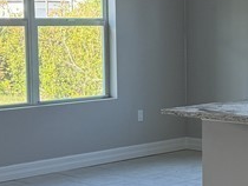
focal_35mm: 117
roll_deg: -0.7
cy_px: 114
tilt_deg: -6.0
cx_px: 252
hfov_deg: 16.4
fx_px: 839
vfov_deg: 12.7
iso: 160
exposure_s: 1/230
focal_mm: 6.76
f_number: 1.78
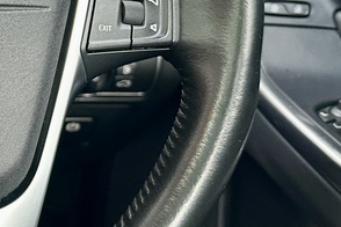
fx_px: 824
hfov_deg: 21.5
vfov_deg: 15.5
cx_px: -84
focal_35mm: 87
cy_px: 24
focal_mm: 6.86
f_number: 1.78
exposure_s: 1/60
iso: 400
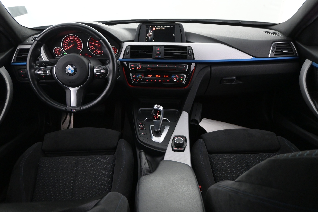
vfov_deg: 44.6
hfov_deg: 63.2
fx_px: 258
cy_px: 106
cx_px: 159
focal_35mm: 29
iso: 2500
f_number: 3.8
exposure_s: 1/50
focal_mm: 19.5
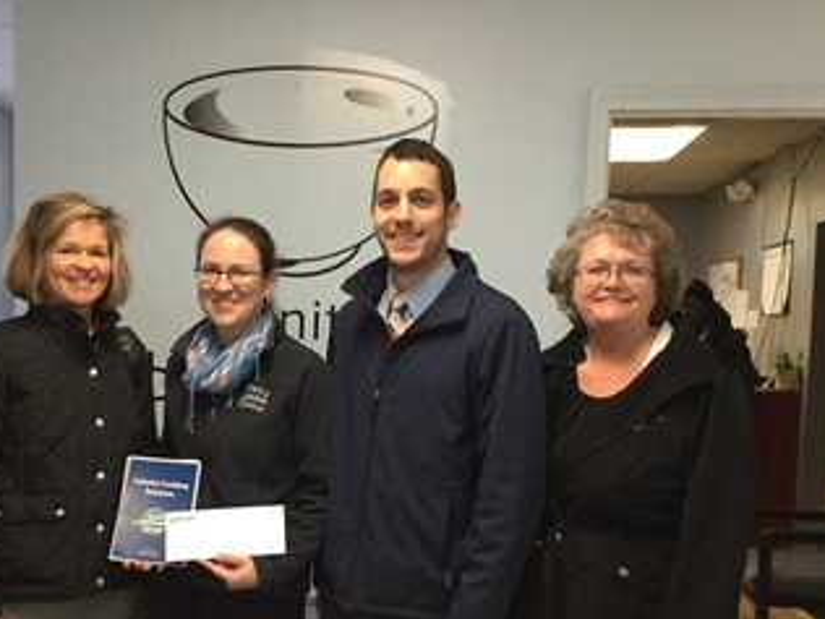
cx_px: 316
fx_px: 1049
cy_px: 394
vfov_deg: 32.7
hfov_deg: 42.7
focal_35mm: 44
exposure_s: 1/30
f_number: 2.4
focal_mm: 3.3
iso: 100
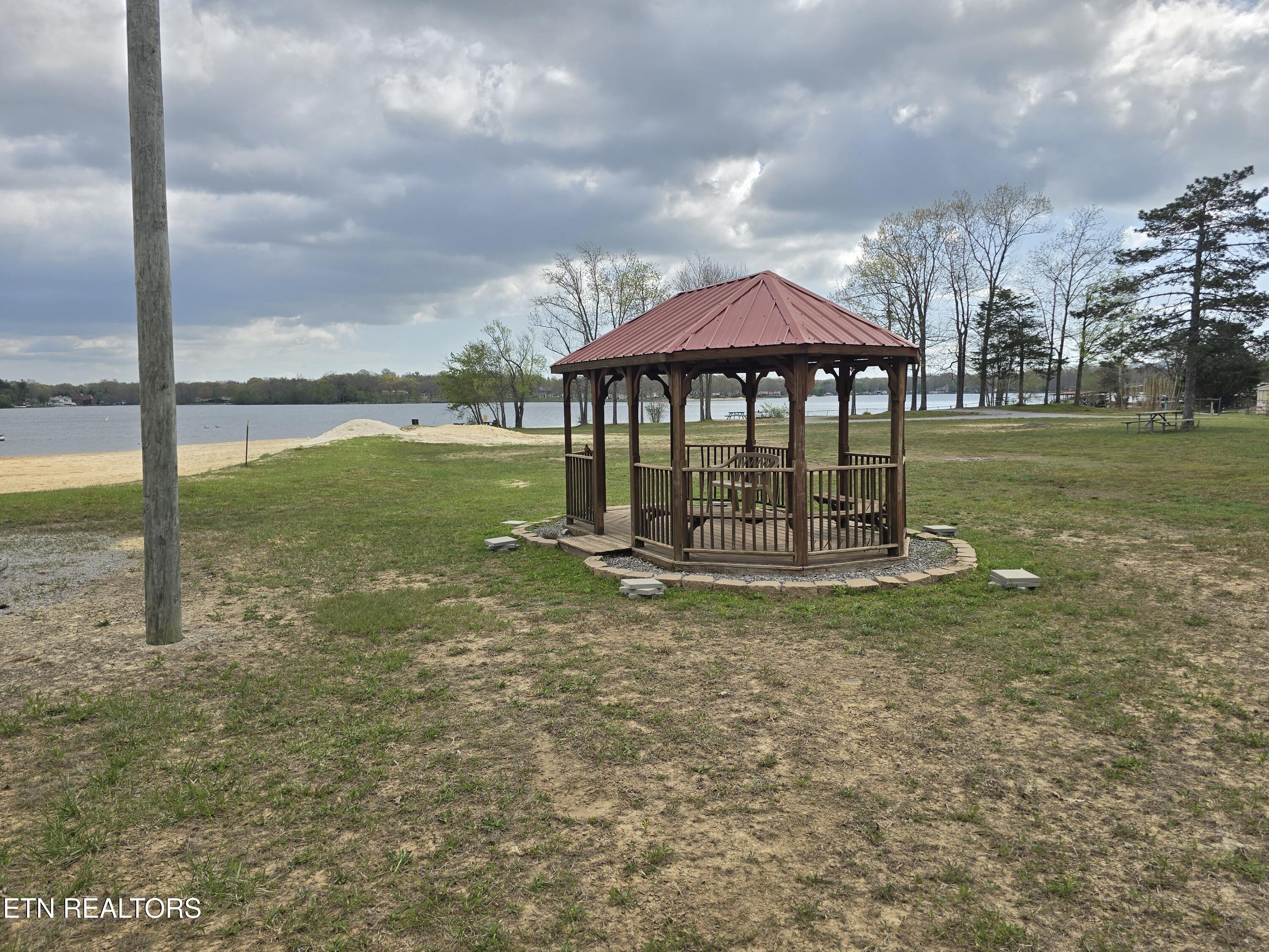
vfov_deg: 58.9
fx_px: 843
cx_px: 634
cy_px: 476
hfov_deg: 73.9
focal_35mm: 23
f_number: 1.7
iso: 12
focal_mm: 6.3
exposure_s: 1/871
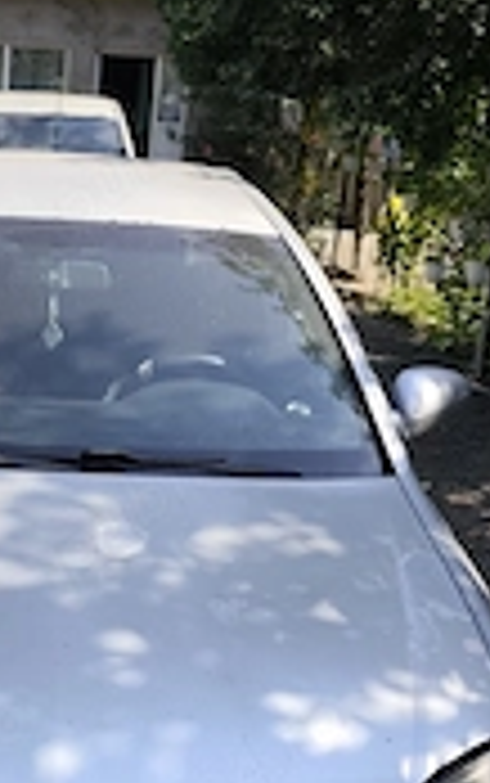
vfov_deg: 35.8
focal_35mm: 56
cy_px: 540
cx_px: 40
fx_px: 1195
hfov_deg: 22.6
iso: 50
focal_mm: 6.19
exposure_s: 1/498
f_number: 1.65
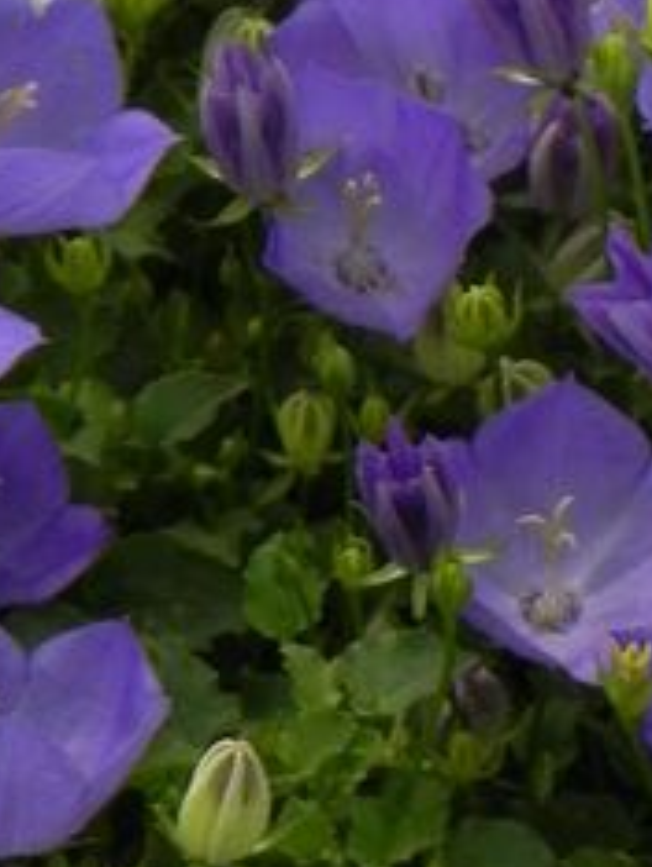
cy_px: 326
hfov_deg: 2.7
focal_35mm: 553
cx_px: 1063
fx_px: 13863
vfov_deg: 3.6
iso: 160
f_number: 5
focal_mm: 28.8
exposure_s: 1/500
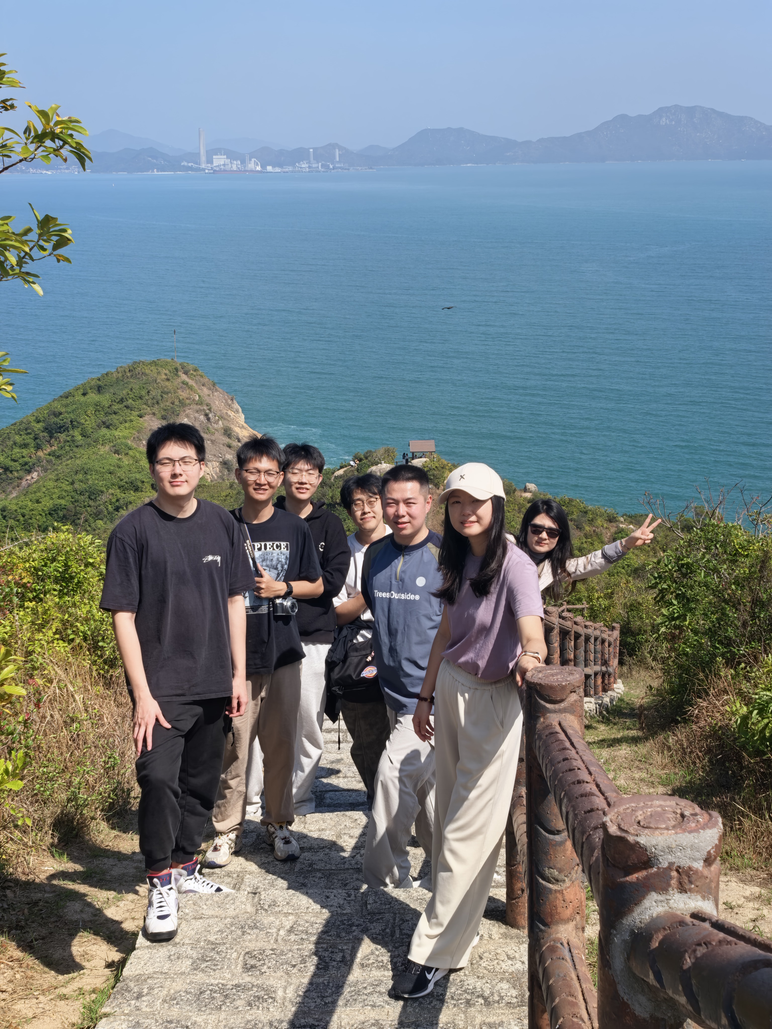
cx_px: 386
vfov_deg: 39.7
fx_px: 1427
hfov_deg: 30.3
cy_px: 514
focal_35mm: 48
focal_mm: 6.98
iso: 50
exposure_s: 1/630
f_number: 4
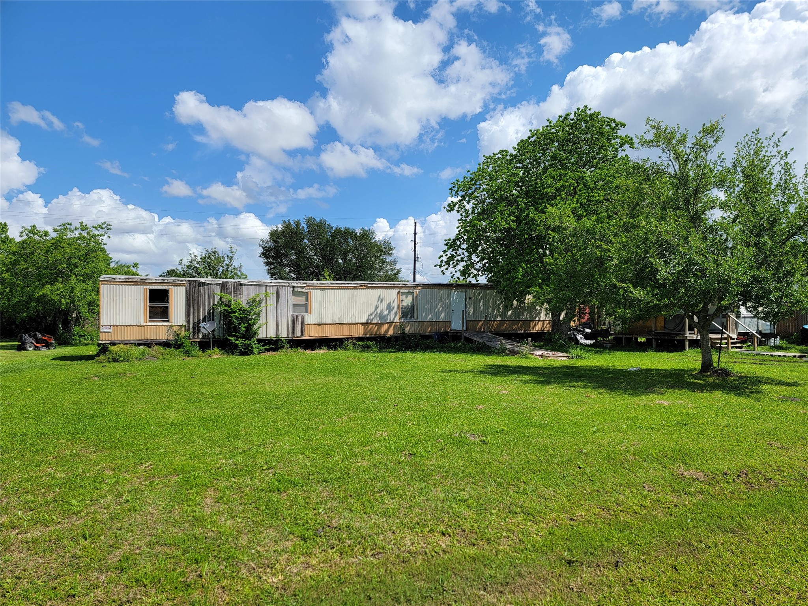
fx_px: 560
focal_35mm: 24
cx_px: 404
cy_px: 303
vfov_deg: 56.8
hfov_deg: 71.6
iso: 16
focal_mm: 6.7
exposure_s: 1/1279
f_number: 1.8
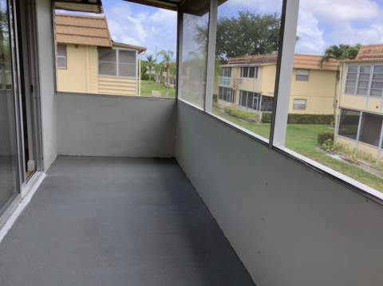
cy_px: 143
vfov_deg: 45.4
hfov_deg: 58.4
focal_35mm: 31
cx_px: 192
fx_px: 343
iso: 25
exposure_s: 1/172
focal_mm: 3.3
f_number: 2.4
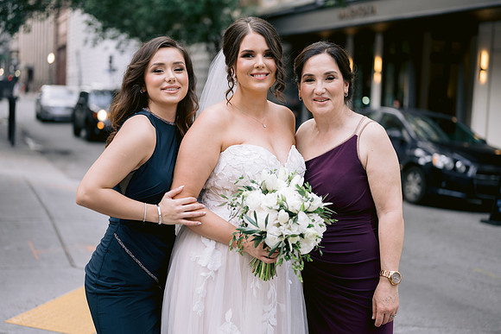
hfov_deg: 38.2
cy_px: 164
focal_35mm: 52
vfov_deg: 26.0
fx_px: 724
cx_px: 252
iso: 160
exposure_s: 1/500
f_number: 1.8
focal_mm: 50
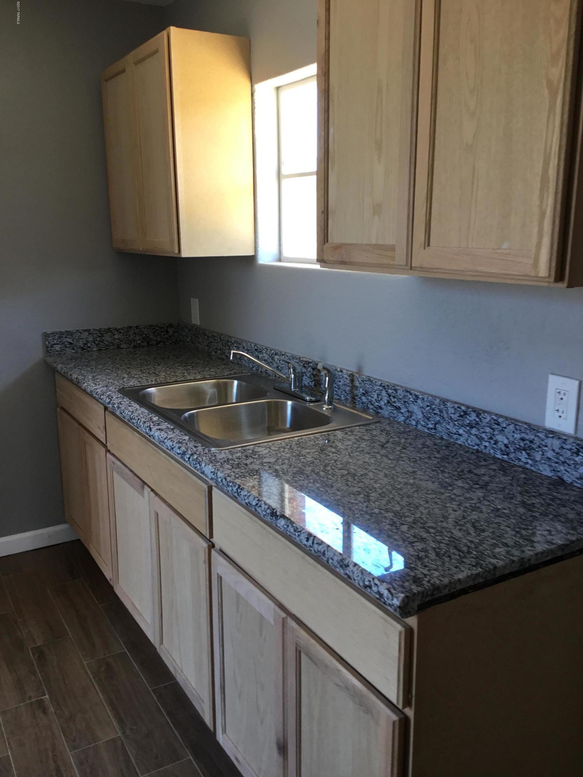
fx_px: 696
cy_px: 388
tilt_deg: -12.5
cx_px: 292
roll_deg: -0.6
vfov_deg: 58.4
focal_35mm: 31
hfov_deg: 45.4
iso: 32
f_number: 2.4
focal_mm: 3.3
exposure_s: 1/30
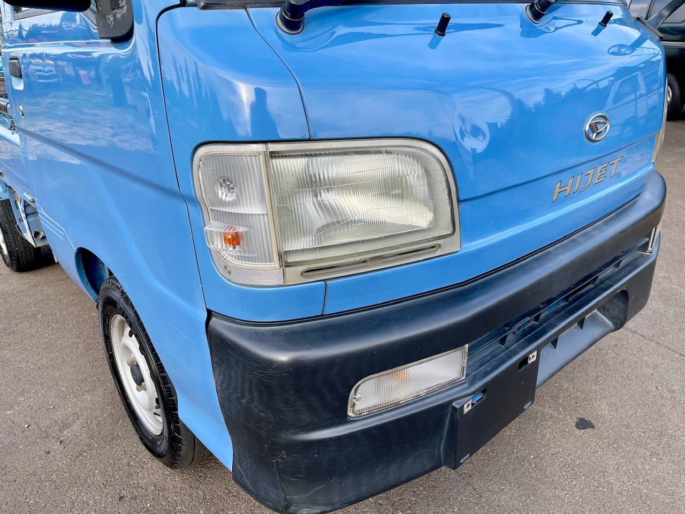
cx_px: 342
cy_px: 257
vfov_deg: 54.9
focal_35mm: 25
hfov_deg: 69.4
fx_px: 495
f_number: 1.6
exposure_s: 1/599
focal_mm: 5.1
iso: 32
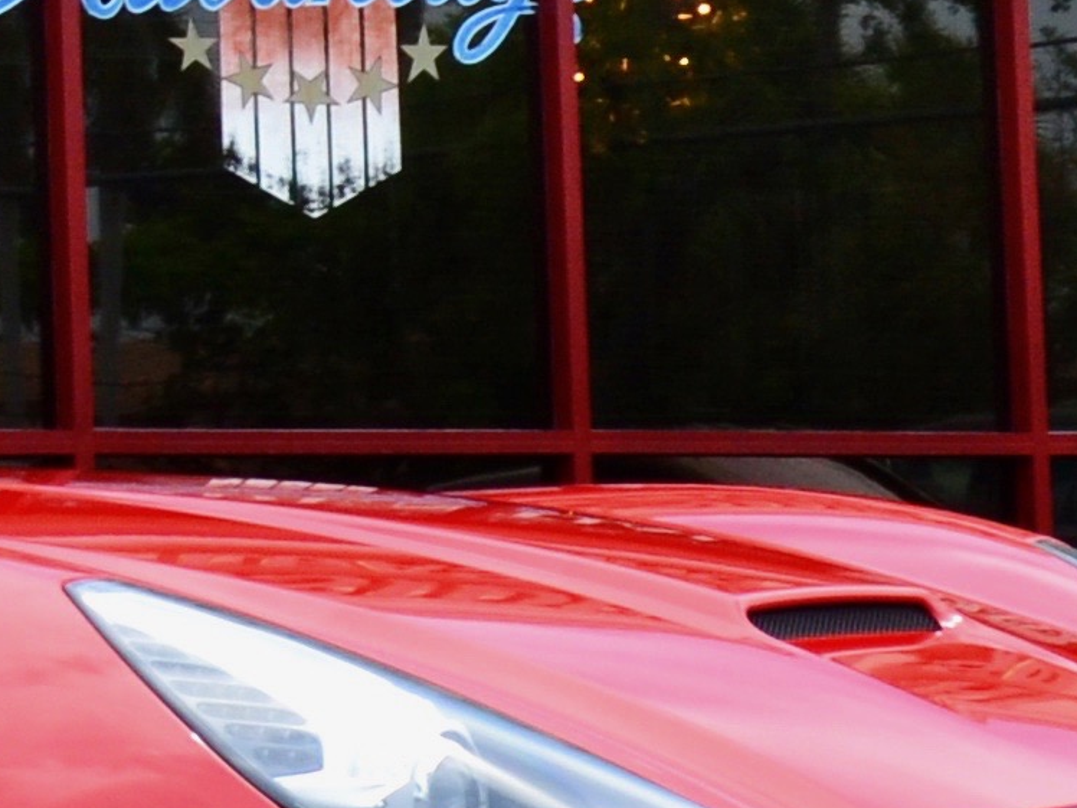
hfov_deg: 8.4
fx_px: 7187
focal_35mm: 231
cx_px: -550
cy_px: -144
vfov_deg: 6.4
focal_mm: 26
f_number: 10
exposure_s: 1/200
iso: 400
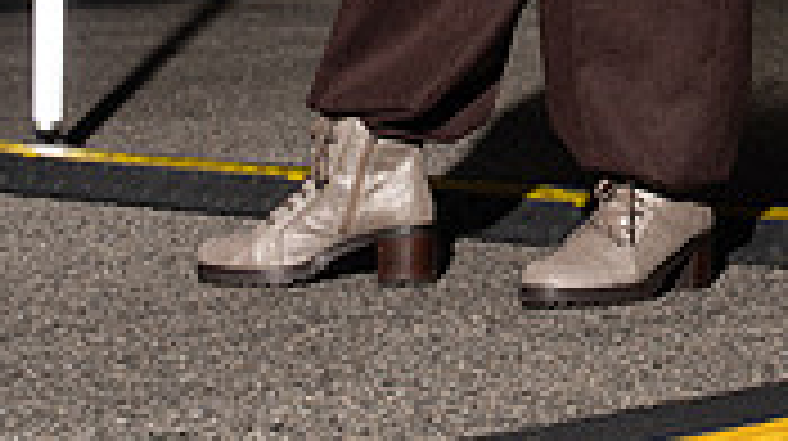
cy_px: -526
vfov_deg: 5.3
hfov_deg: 9.8
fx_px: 4613
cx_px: 547
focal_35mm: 221
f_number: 6.3
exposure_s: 1/200
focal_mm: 82
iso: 1000
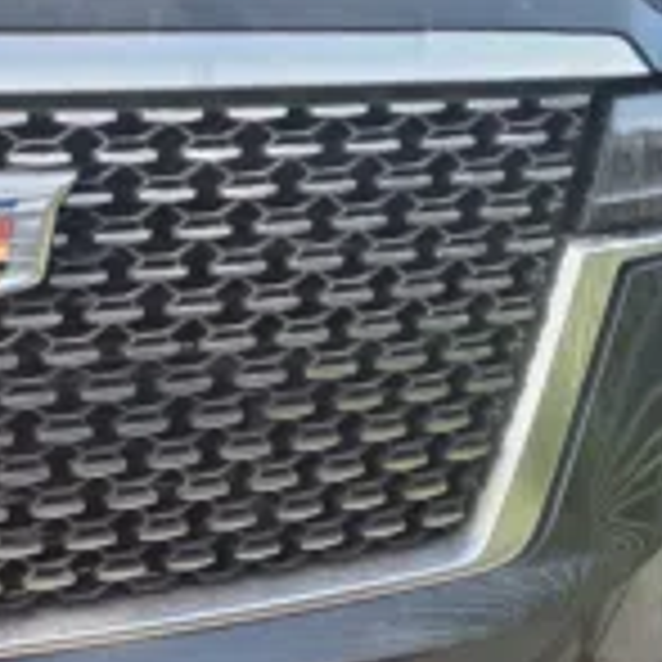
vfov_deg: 16.7
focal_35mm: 104
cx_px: -126
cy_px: 495
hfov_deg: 16.1
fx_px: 2250
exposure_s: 1/100
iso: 173
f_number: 1.8
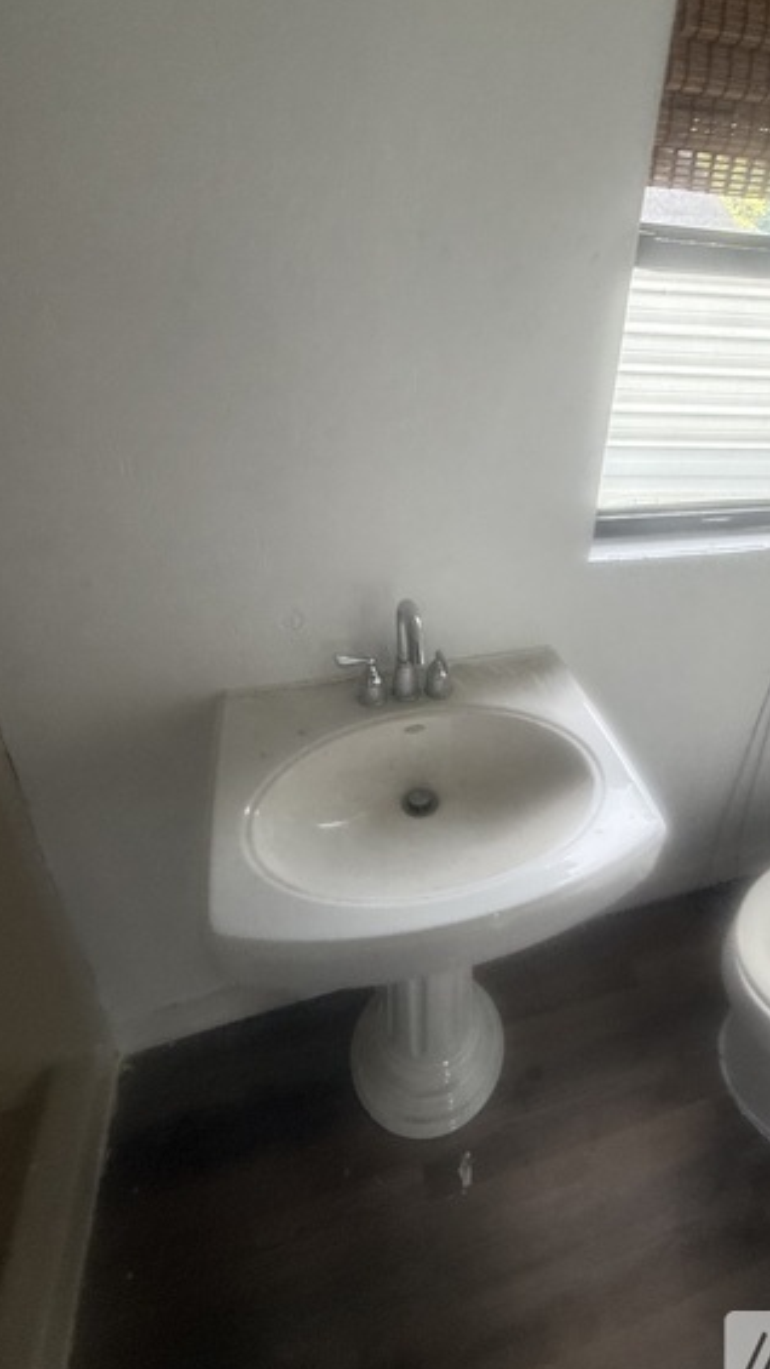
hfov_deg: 59.7
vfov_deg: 92.2
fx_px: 653
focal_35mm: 18
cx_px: 511
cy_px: 600
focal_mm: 2.22
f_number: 2.2
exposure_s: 1/99
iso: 160
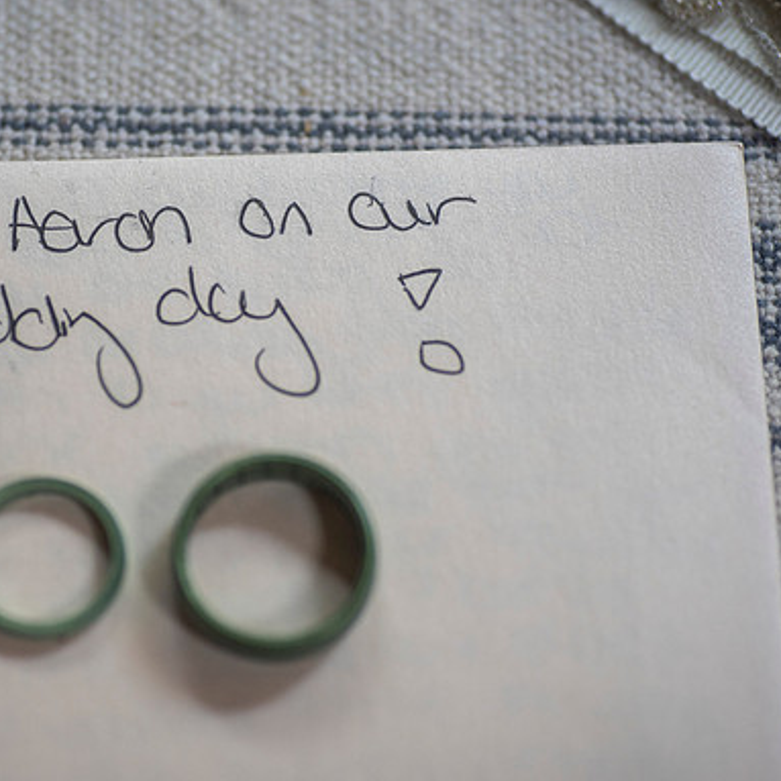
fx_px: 2961
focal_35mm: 116
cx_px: 208
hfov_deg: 15.0
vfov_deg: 15.0
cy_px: 393
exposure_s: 1/400
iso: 800
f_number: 3.8
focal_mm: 90
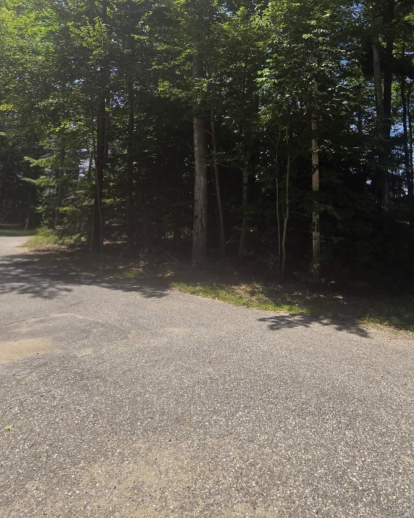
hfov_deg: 64.8
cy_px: 140
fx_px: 322
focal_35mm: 21
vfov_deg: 73.1
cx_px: 252
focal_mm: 2.2
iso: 50
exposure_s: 1/1667
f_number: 2.2
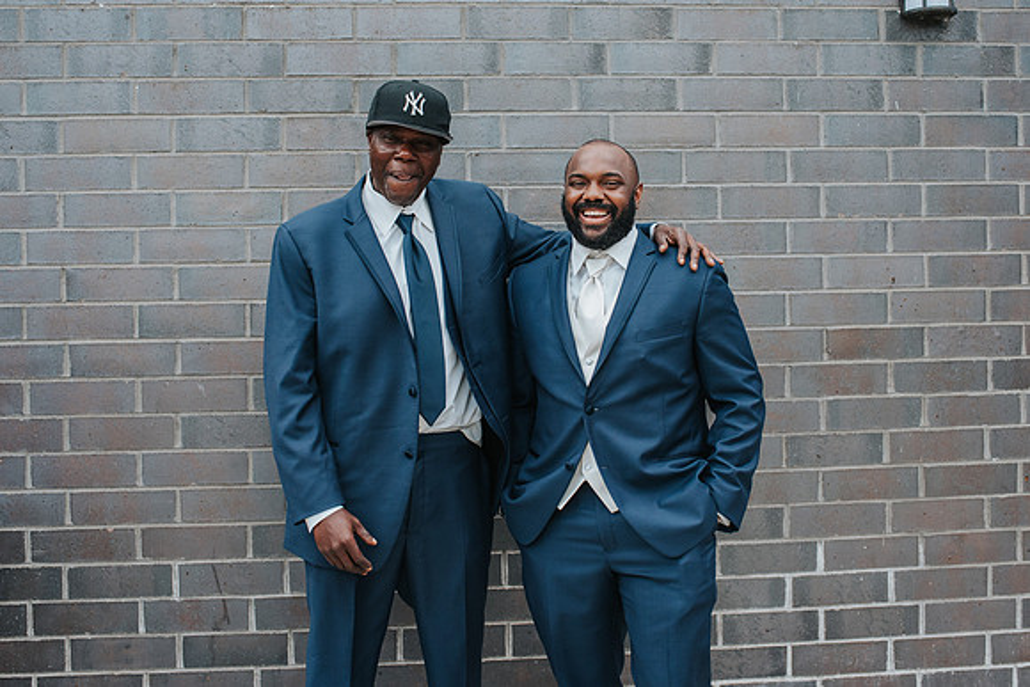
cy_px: 278
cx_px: 515
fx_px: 1228
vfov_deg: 31.2
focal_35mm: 43
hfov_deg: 45.5
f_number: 3.2
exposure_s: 1/2000
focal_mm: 35
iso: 1000
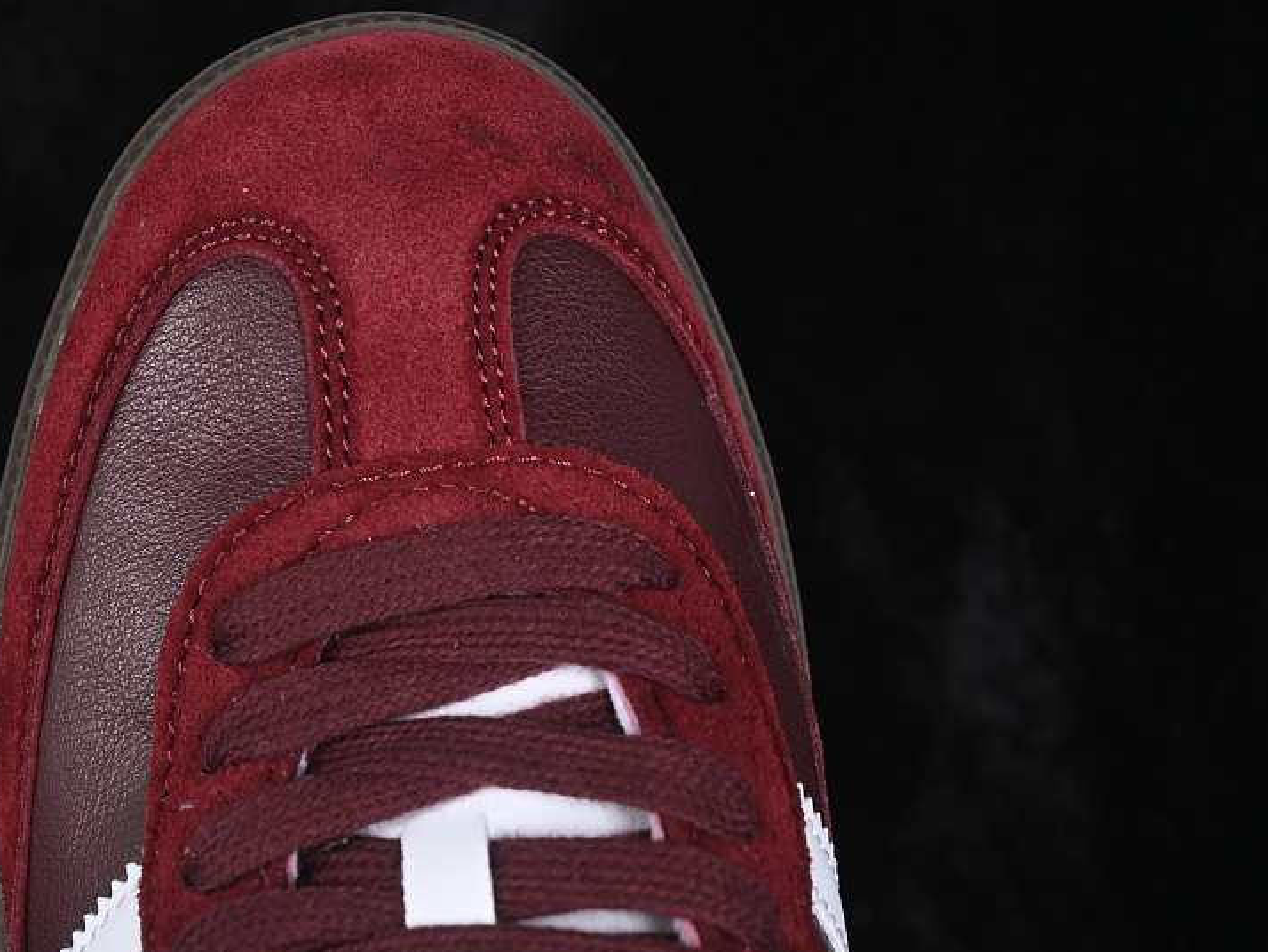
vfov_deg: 13.6
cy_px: 595
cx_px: 364
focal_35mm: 109
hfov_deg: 18.0
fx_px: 3994
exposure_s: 1/60
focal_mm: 50
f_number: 6.3
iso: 160
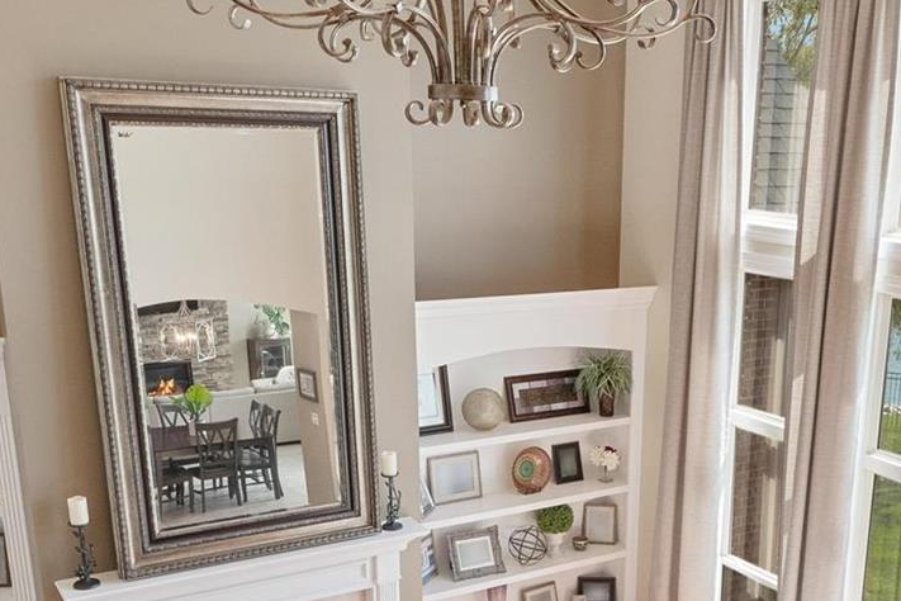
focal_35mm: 45
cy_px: 492
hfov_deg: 42.9
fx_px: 1126
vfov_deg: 29.1
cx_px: 615
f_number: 7.1
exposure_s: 1/15
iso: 400
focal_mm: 10
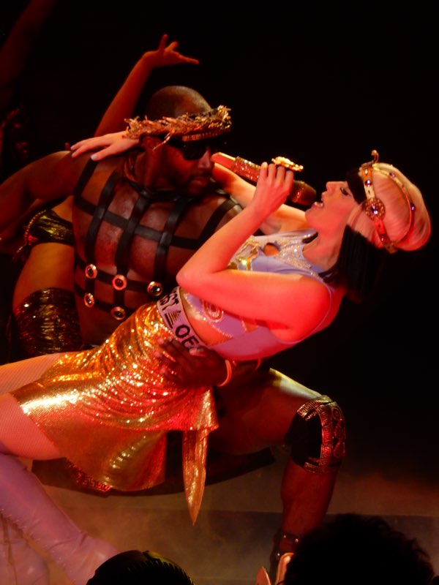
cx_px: 220
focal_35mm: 420
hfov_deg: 3.5
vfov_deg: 4.7
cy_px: 292
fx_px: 7102
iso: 360
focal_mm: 75.4
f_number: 6.2
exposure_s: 1/125
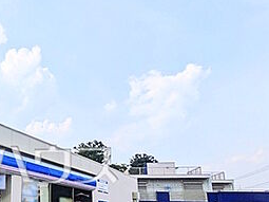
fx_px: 256
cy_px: 164
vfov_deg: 41.0
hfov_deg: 47.0
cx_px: 5
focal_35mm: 33
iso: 50
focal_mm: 1.83
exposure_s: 1/1783
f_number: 2.2
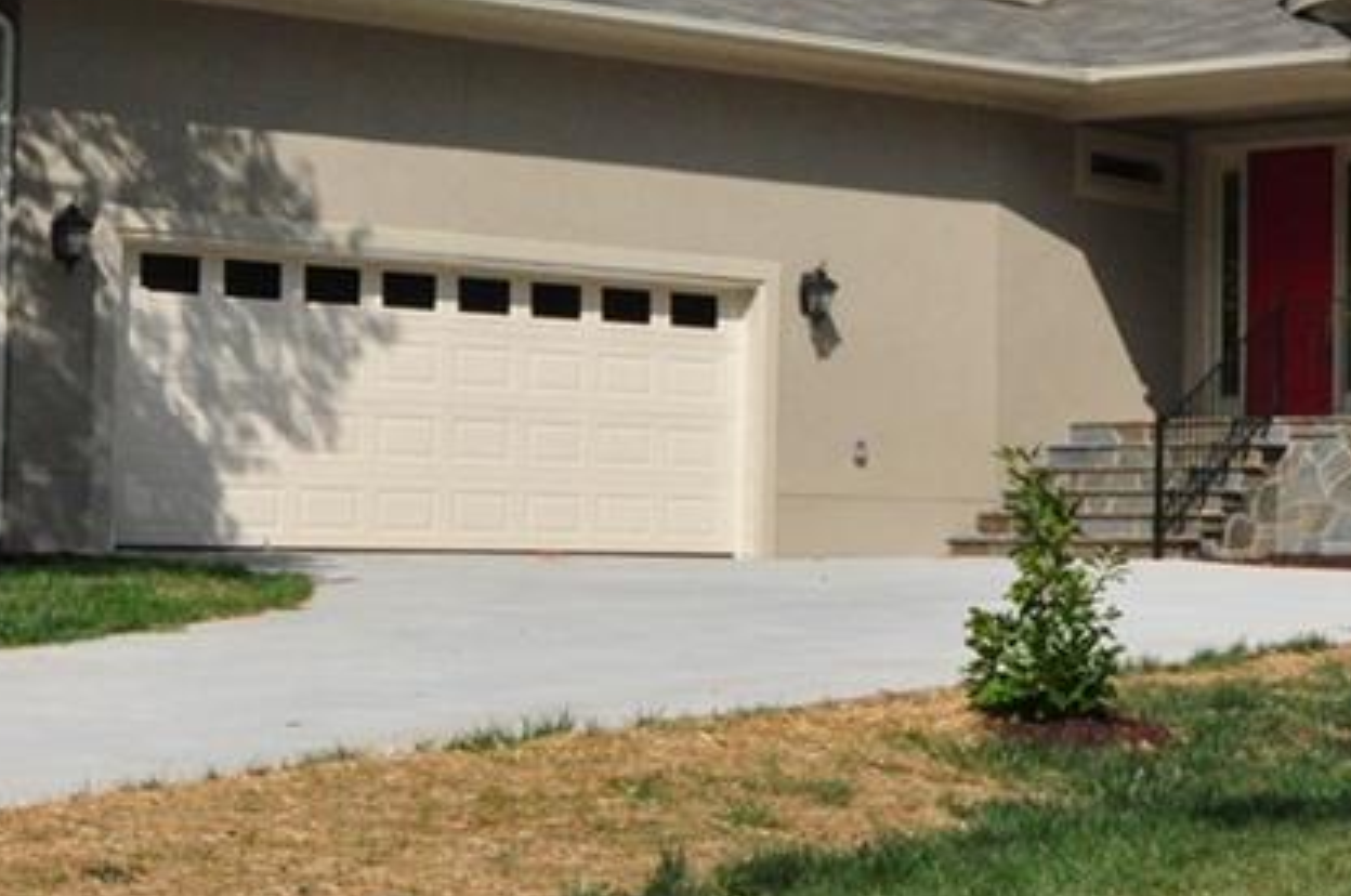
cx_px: 987
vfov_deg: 14.8
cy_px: 375
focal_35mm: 92
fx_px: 3456
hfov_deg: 22.0
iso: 1600
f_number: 18
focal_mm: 25
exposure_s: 1/1250
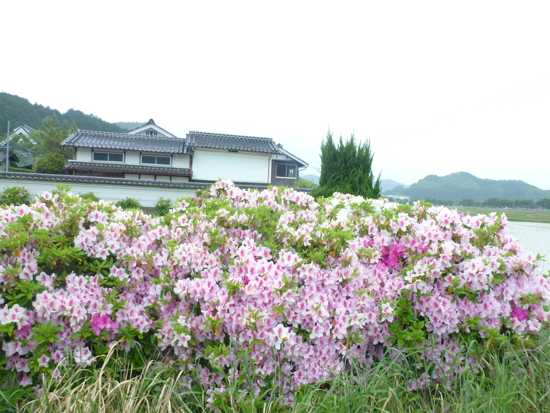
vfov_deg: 56.8
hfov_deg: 71.6
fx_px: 381
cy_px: 206
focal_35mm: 24
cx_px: 275
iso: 100
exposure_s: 1/125
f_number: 3.3
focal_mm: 4.3
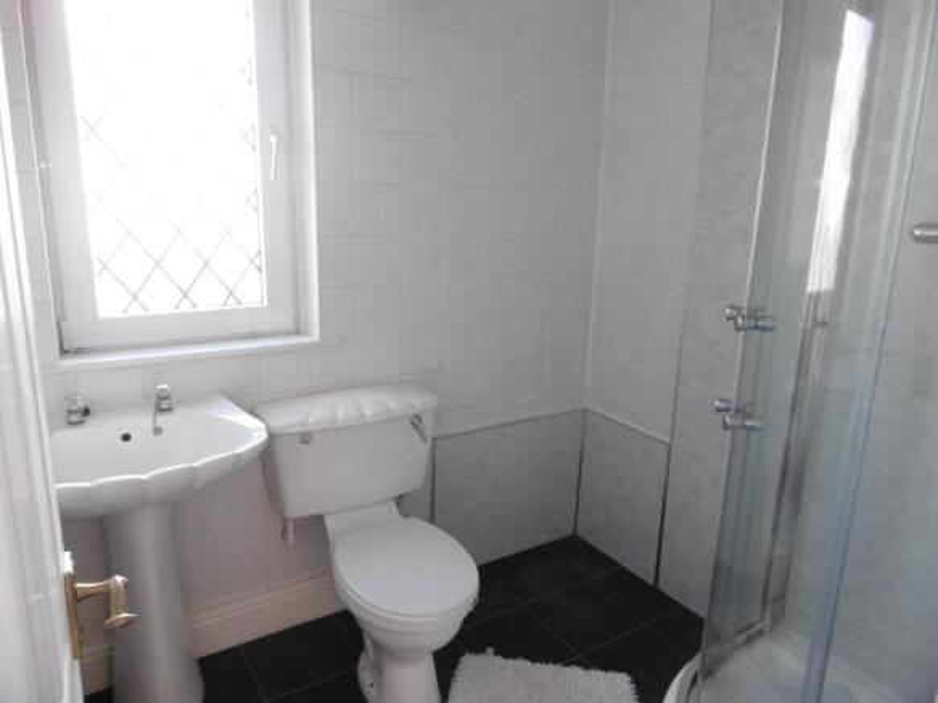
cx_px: 469
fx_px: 650
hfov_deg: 71.6
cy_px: 352
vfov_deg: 56.8
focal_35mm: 24
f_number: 3.1
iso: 250
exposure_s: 1/60
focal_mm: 4.3
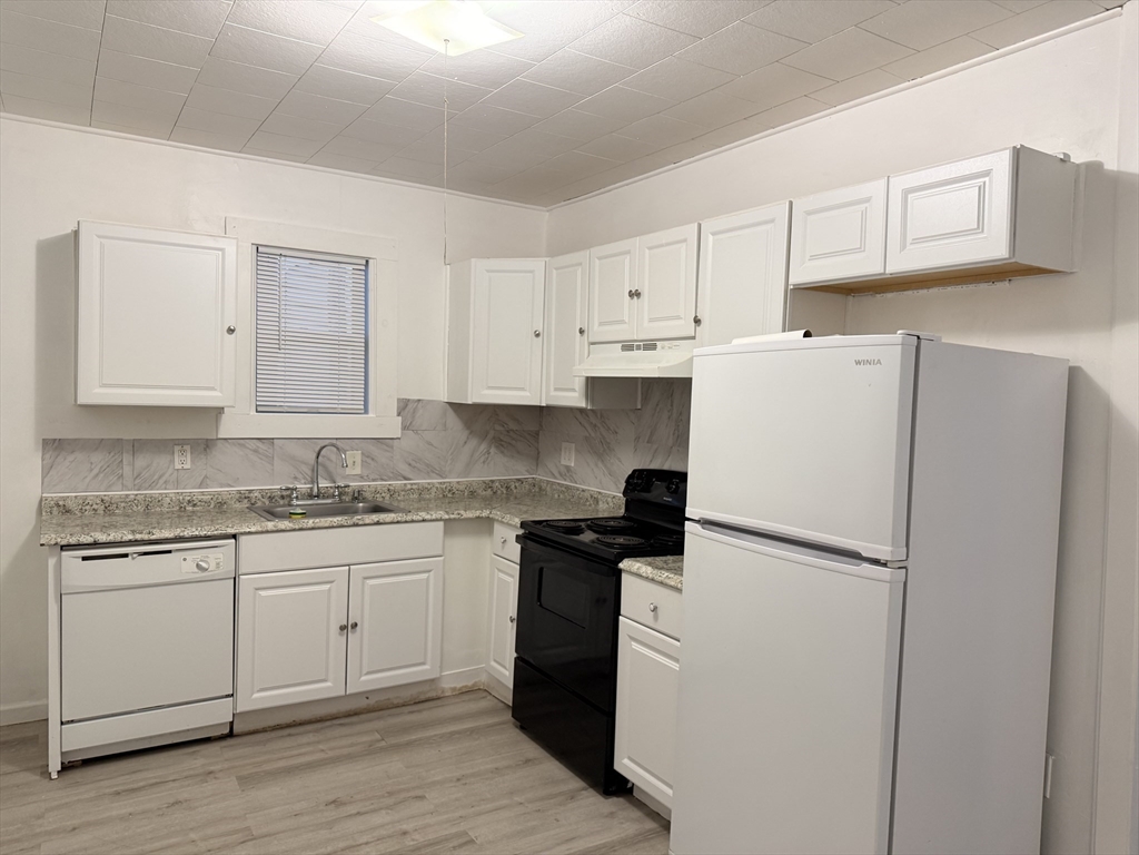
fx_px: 790
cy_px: 428
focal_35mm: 24
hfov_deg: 71.6
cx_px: 570
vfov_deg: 56.8
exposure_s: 1/60
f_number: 1.78
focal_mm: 6.76
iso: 200
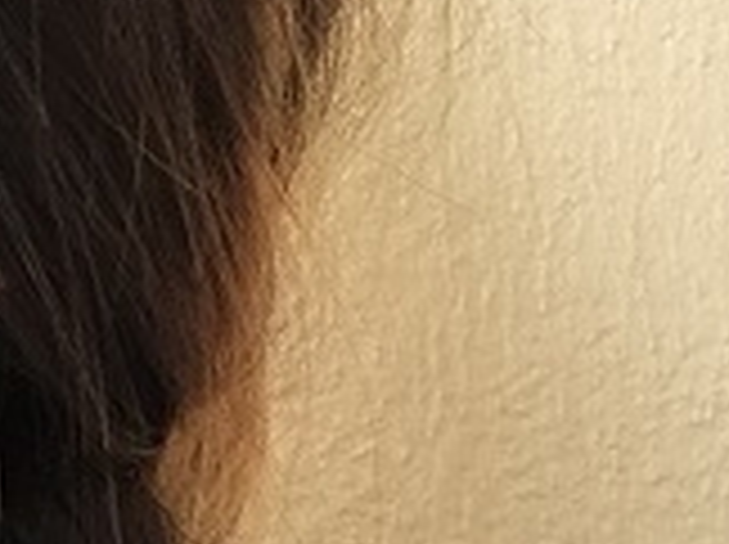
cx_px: -333
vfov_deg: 15.2
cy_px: 355
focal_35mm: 97
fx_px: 2040
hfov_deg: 18.2
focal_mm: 2.65
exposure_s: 1/100
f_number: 2.2
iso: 32
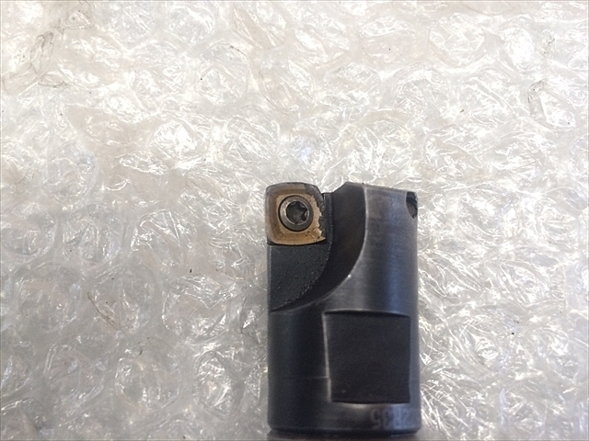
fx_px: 493
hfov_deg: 61.7
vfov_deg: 48.2
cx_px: 294
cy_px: 220
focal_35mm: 29
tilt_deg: -77.3
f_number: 2.2
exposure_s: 1/30
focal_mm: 4.15
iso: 64
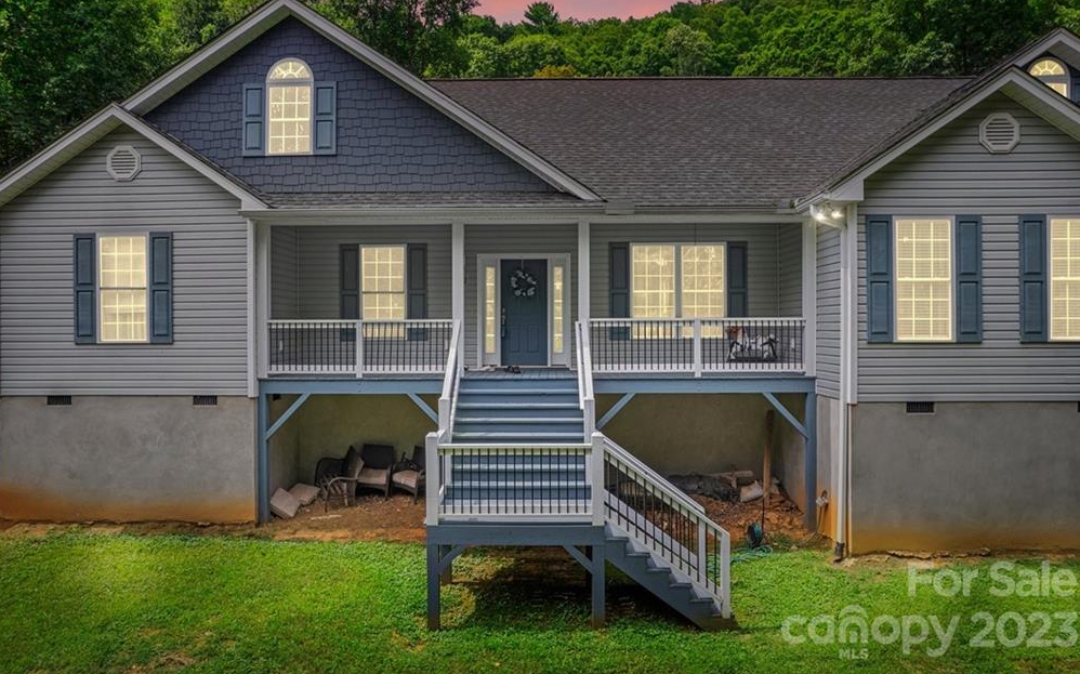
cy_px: 311
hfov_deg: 77.2
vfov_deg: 52.9
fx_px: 677
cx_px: 530
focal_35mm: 23
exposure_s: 1/1000
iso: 120
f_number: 2.8
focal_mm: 8.38
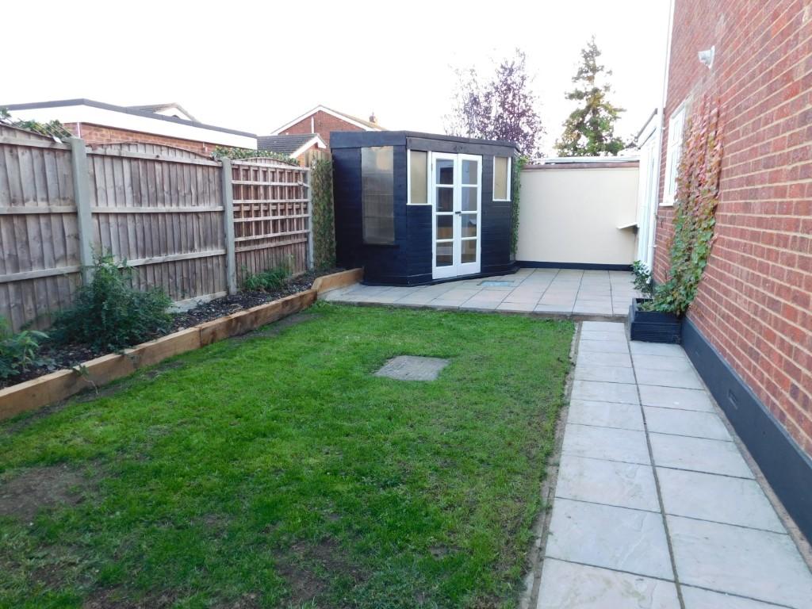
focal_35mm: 23
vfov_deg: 58.9
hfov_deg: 73.9
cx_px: 406
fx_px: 540
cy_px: 304
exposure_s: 1/50
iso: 125
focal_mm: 4
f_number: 3
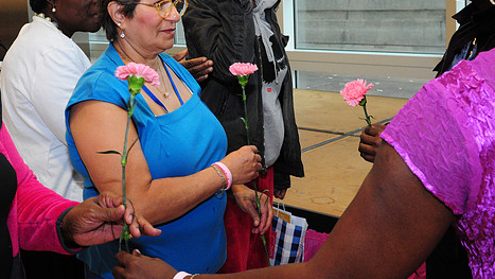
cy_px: 80
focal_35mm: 53
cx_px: 191
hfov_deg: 39.2
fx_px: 691
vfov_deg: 22.6
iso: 1600
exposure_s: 1/60
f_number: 7.1
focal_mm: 27
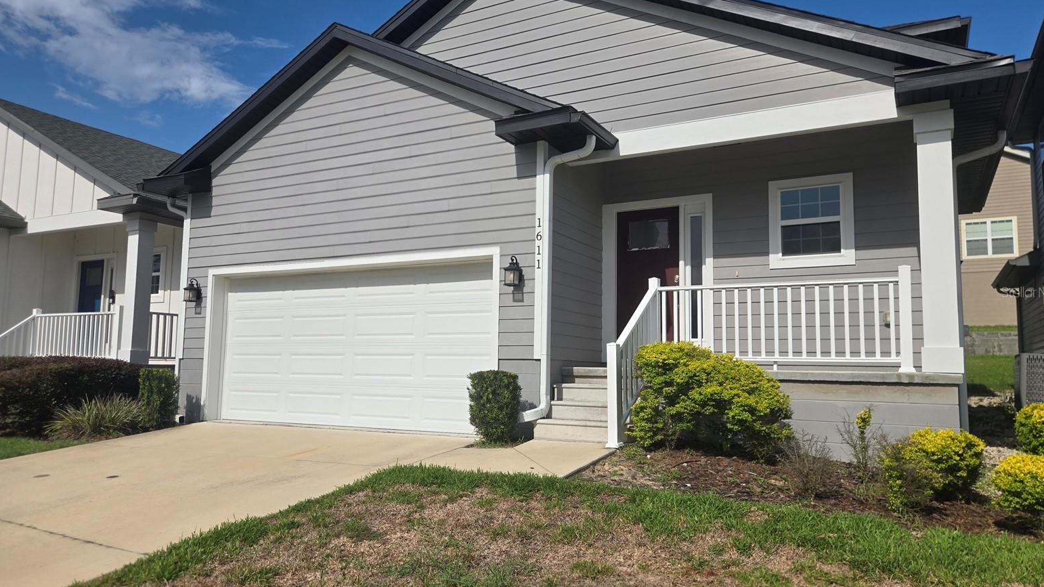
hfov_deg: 71.9
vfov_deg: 44.4
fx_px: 720
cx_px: 523
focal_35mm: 26
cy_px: 292
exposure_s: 1/3100
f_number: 1.8
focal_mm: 5.4
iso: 25
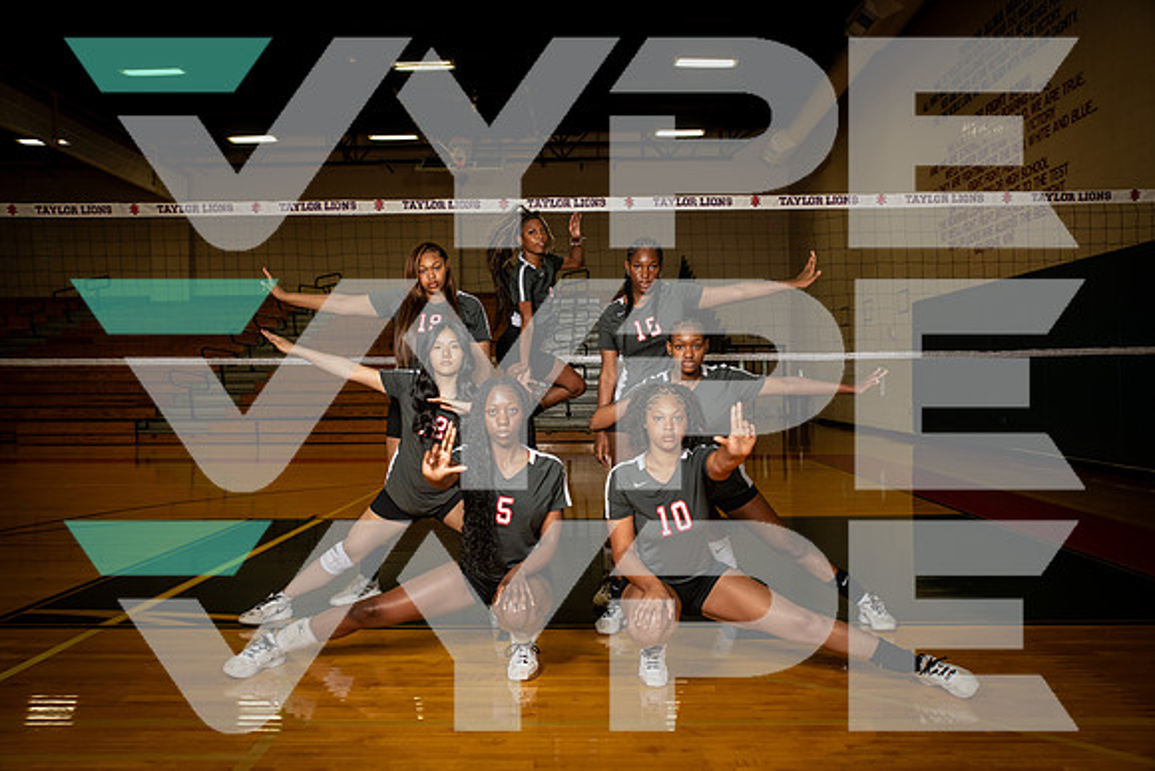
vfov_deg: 41.1
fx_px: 1027
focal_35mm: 32
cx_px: 578
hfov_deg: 58.7
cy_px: 386
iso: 800
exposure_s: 1/250
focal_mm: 32
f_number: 7.1
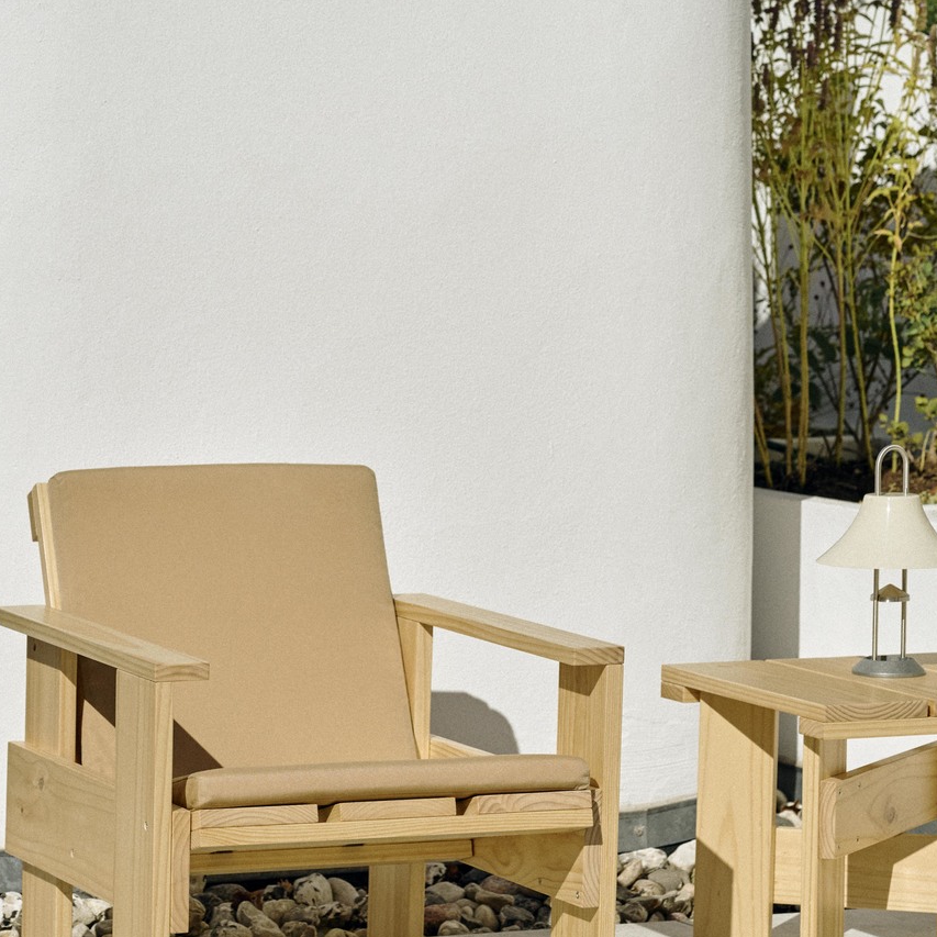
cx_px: 463
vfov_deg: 10.5
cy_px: 122
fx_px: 5084
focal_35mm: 166
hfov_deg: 10.5
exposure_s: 1/8000
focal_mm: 85
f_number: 5.6
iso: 500
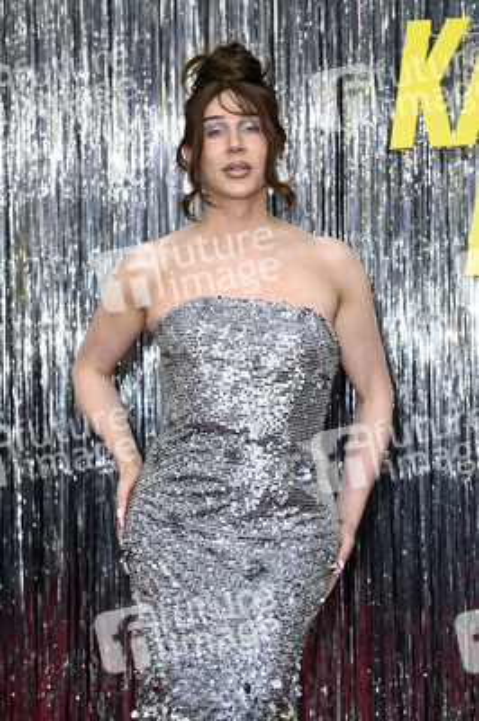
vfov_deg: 28.9
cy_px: 360
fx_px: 1399
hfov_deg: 19.4
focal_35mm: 70
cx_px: 240
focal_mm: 70
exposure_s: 1/250
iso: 400
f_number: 5.6
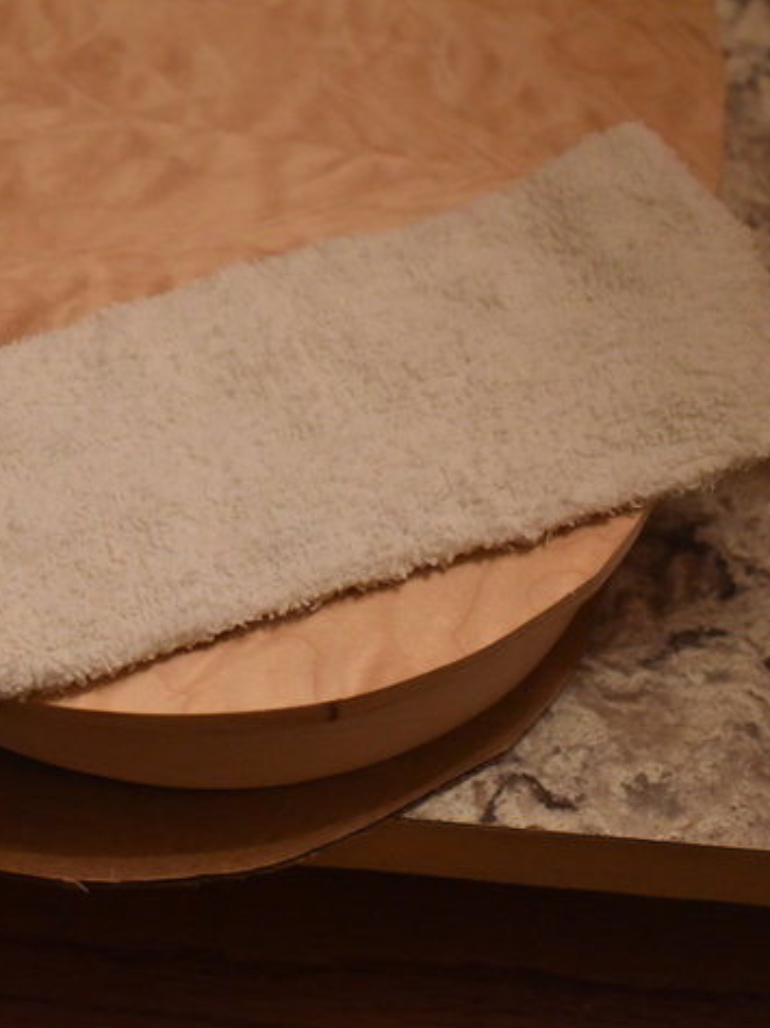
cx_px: 247
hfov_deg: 19.1
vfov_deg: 25.4
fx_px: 2278
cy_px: 518
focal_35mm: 77
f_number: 4.5
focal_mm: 35
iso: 3600
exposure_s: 1/60
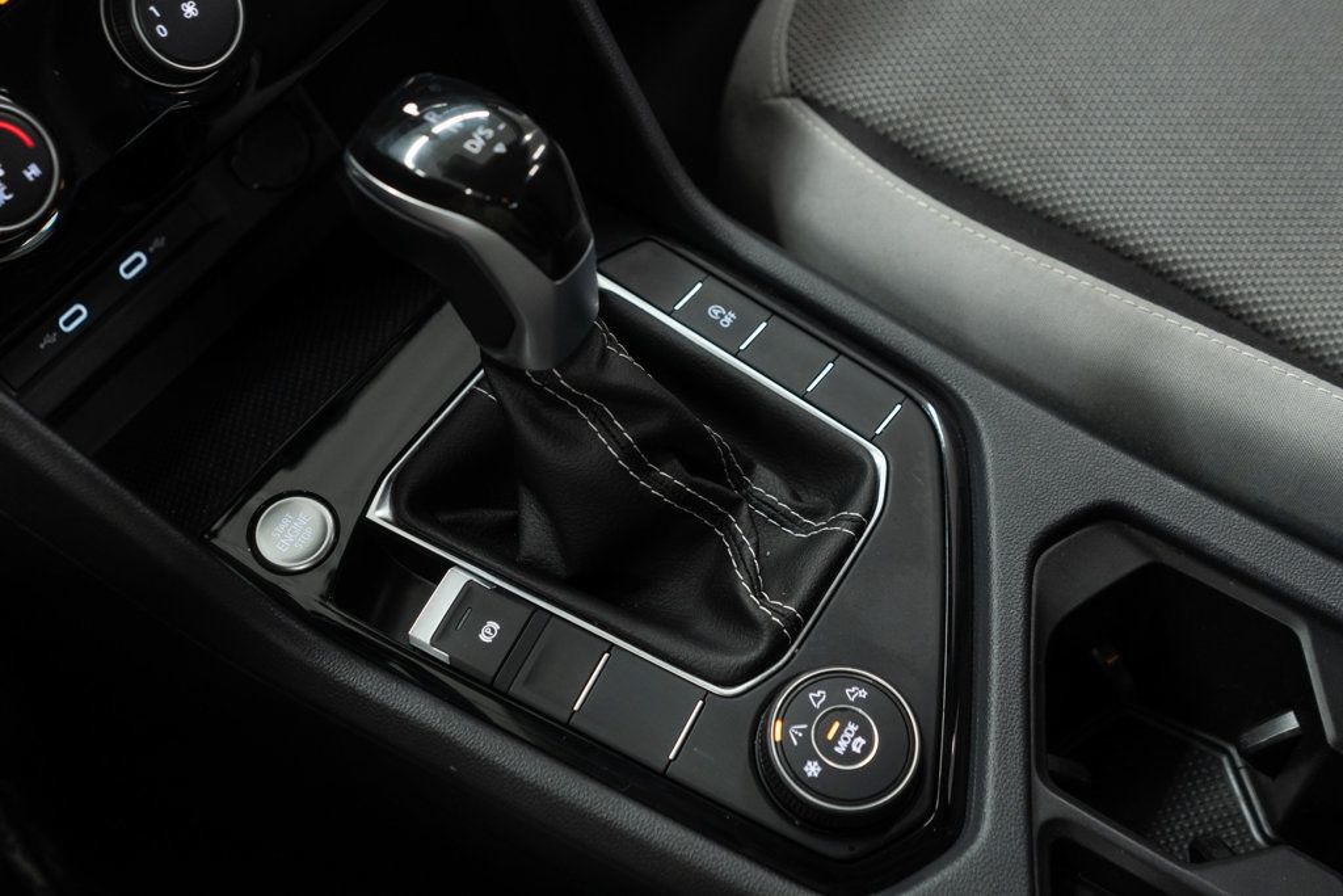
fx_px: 1567
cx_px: 672
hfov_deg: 46.4
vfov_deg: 31.9
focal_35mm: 42
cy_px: 448
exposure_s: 1/50
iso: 1000
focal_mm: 28
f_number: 3.2
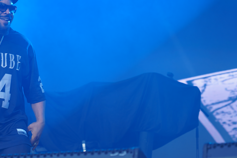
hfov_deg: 11.3
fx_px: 1198
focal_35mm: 182
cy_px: 61
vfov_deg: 7.5
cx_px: 54
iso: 200
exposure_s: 1/160
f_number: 4
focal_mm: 105
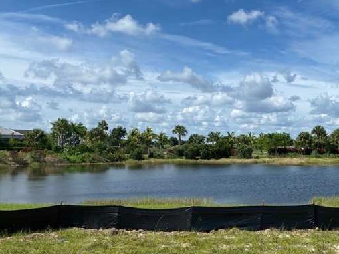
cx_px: 265
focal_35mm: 41
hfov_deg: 43.9
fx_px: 401
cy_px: 156
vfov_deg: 35.0
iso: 32
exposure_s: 1/4808
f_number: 1.8
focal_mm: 4.25
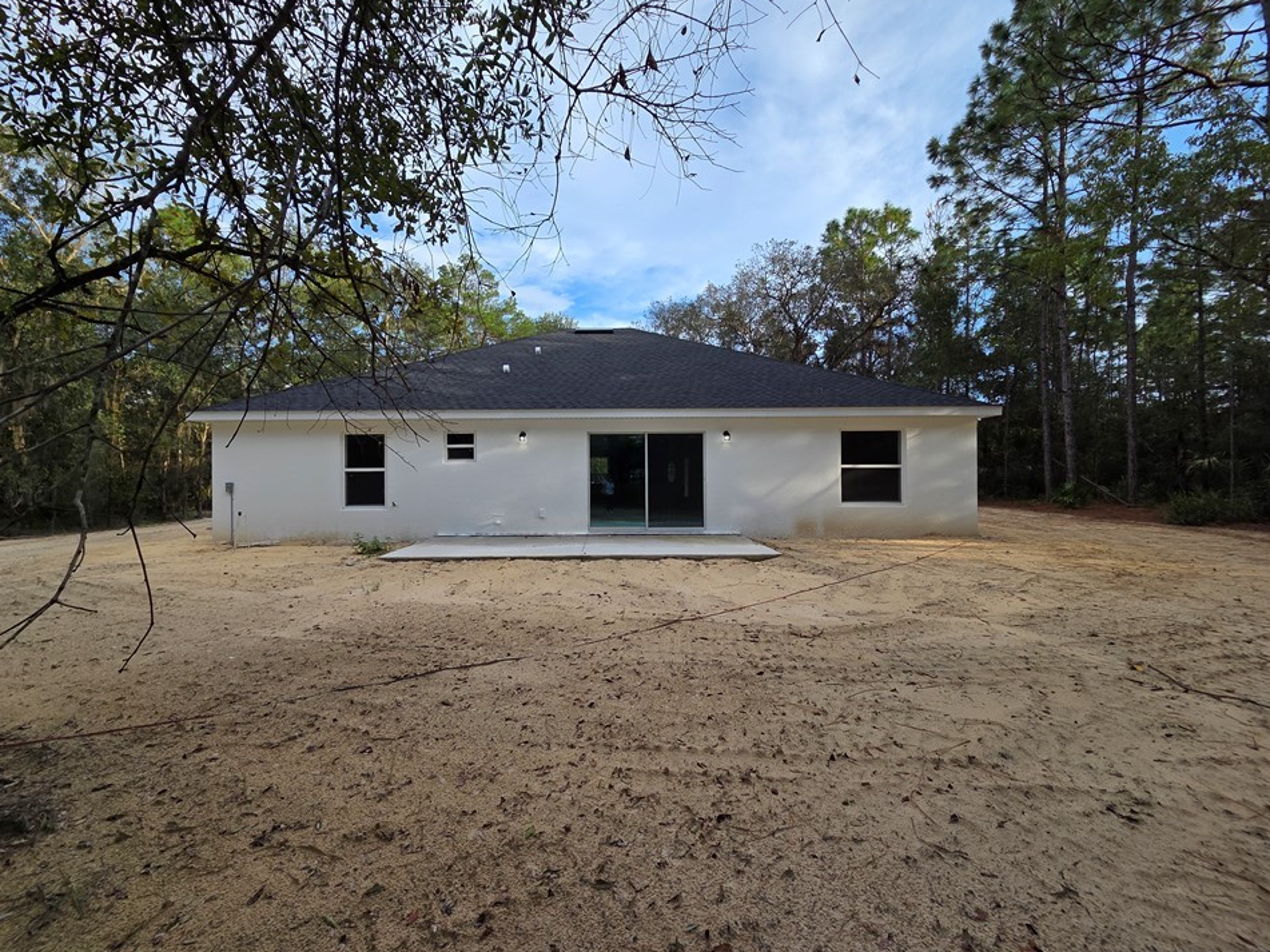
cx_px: 602
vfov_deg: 85.7
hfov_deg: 102.0
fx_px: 514
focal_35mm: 14
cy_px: 473
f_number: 2.2
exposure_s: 1/892
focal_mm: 2.2
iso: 50
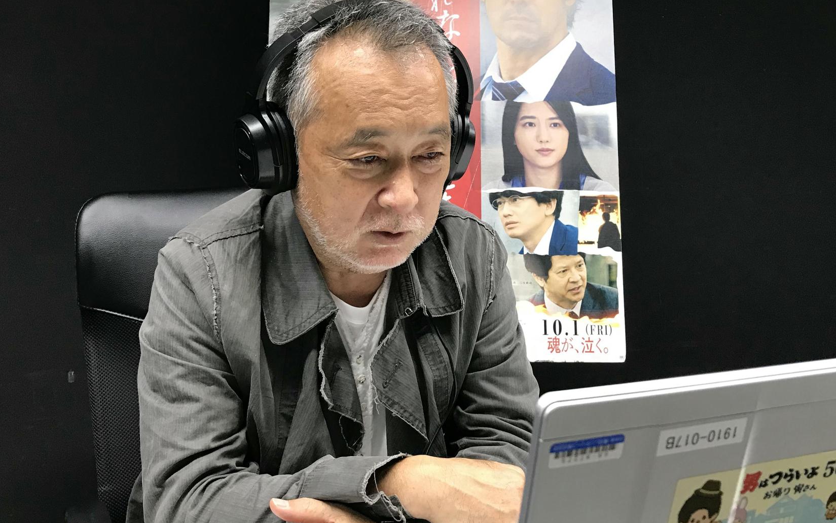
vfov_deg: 35.3
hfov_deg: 54.0
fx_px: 820
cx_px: 434
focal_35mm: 36
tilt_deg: -1.3
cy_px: 232
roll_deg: +2.6
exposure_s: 1/25
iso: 40
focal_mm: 3.99
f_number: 1.8
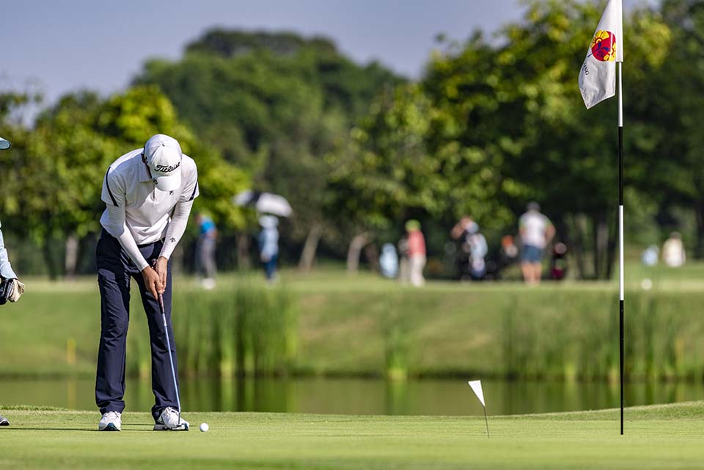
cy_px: 235
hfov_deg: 5.2
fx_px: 7822
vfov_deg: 3.4
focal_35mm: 400
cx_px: 352
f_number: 5.6
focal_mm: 400
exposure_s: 1/2000
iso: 250
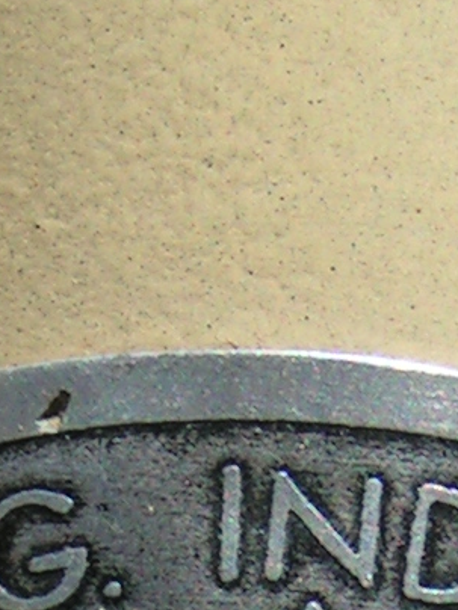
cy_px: 1149
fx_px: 8503
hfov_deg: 3.1
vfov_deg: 4.1
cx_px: 234
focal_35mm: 482
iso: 50
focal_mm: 14.5
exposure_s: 1/500
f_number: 7.1
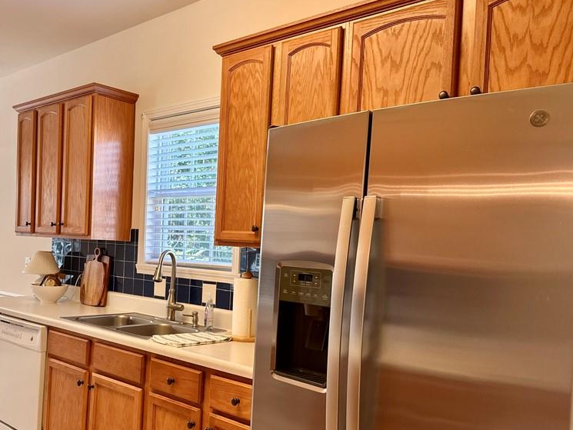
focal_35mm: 33
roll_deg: -2.5
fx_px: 546
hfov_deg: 54.7
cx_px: 215
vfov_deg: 42.8
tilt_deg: -1.3
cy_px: 251
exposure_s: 1/120
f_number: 1.78
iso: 125
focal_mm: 6.86
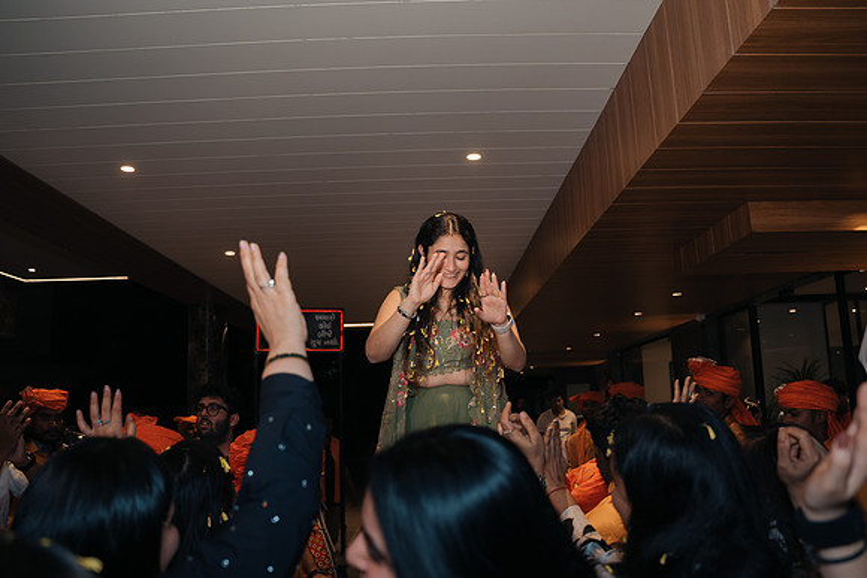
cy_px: 282
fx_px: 704
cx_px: 443
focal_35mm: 29
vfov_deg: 44.7
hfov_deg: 63.2
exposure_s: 1/200
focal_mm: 24
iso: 500
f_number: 2.8
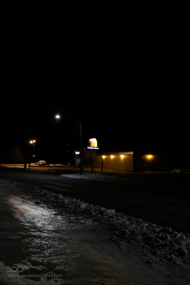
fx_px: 372
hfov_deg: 28.6
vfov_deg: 41.9
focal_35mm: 47
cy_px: 142
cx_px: 95
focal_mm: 31
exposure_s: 1/15
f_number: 4.7
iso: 1250
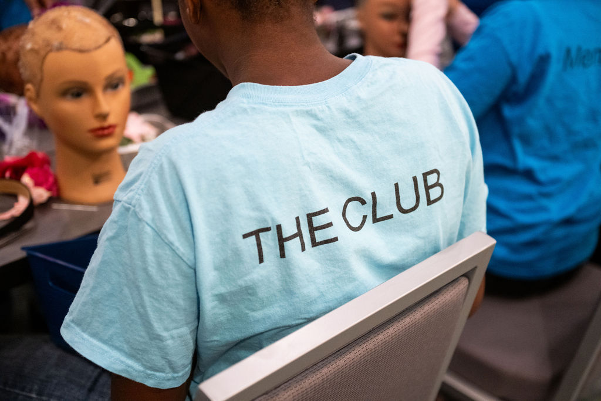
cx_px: 300
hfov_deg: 39.6
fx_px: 835
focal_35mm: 50
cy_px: 200
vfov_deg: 27.0
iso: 1600
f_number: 2.8
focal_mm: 50
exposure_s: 1/80
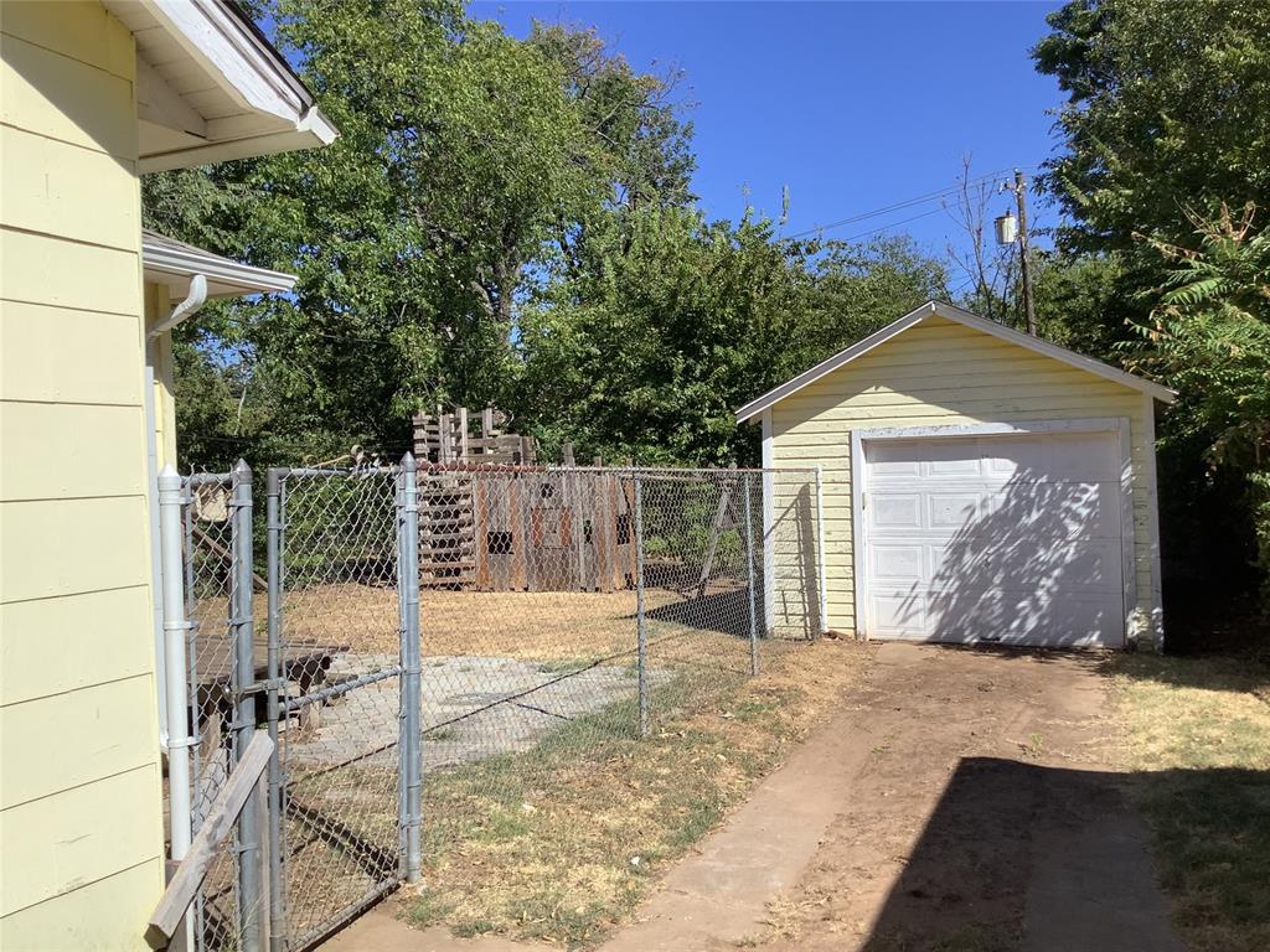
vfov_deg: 45.4
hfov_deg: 58.4
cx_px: 635
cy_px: 476
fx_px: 1137
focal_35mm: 31
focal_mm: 3.3
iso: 25
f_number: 2.4
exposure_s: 1/1733
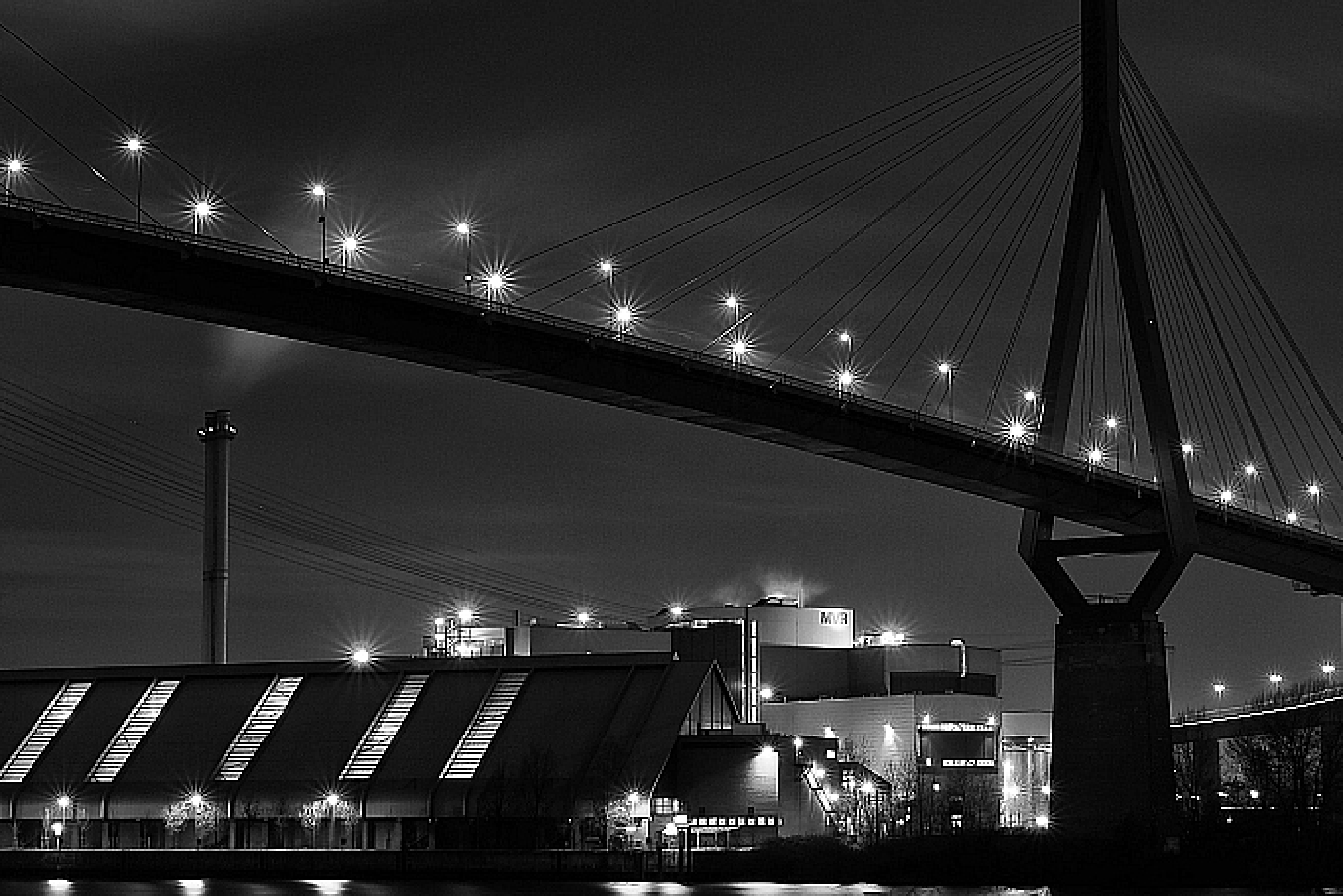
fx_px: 2910
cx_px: 703
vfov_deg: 17.5
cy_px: 478
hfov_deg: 26.0
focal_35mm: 78
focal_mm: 52
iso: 200
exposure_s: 30
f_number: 14
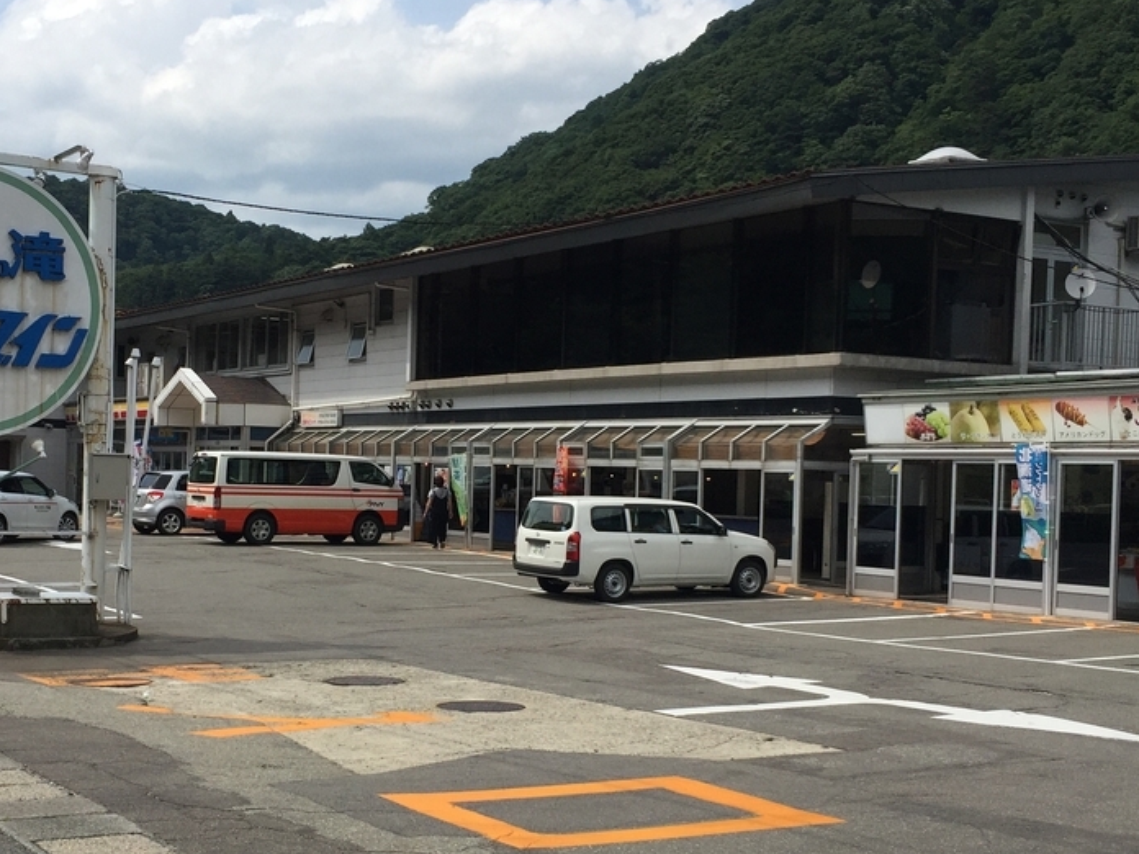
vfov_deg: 29.1
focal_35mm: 50
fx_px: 1645
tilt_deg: -0.7
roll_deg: -2.6
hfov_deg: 38.0
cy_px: 499
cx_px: 435
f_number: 2.2
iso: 32
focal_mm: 4.15
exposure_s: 1/3300
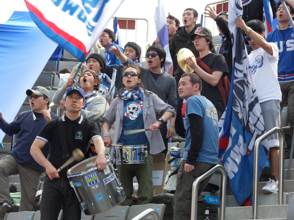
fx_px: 1104
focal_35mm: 130
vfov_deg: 11.4
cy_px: 110
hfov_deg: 15.2
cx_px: 147
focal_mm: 22.8
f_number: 5.8
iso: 80
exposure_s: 1/90
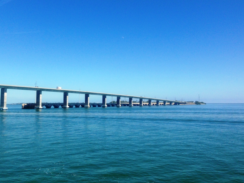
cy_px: 77
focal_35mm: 40
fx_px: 282
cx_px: 120
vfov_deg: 35.9
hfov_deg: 46.8
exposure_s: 1/2169
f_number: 2.4
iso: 50
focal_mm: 4.12
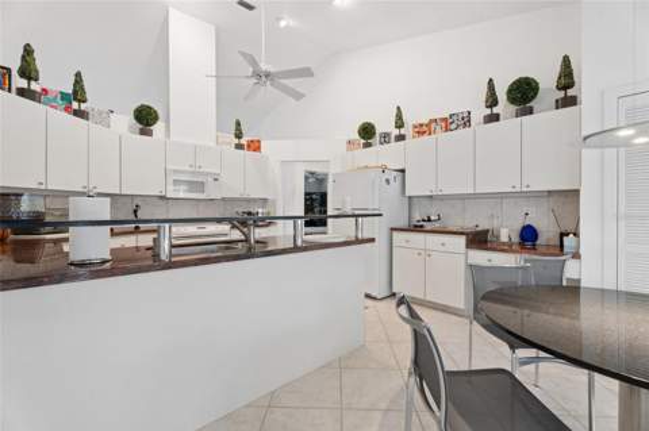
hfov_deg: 96.8
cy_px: 216
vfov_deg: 73.6
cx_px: 324
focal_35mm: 16
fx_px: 288
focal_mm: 16
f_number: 8
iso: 200
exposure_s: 1/3.33
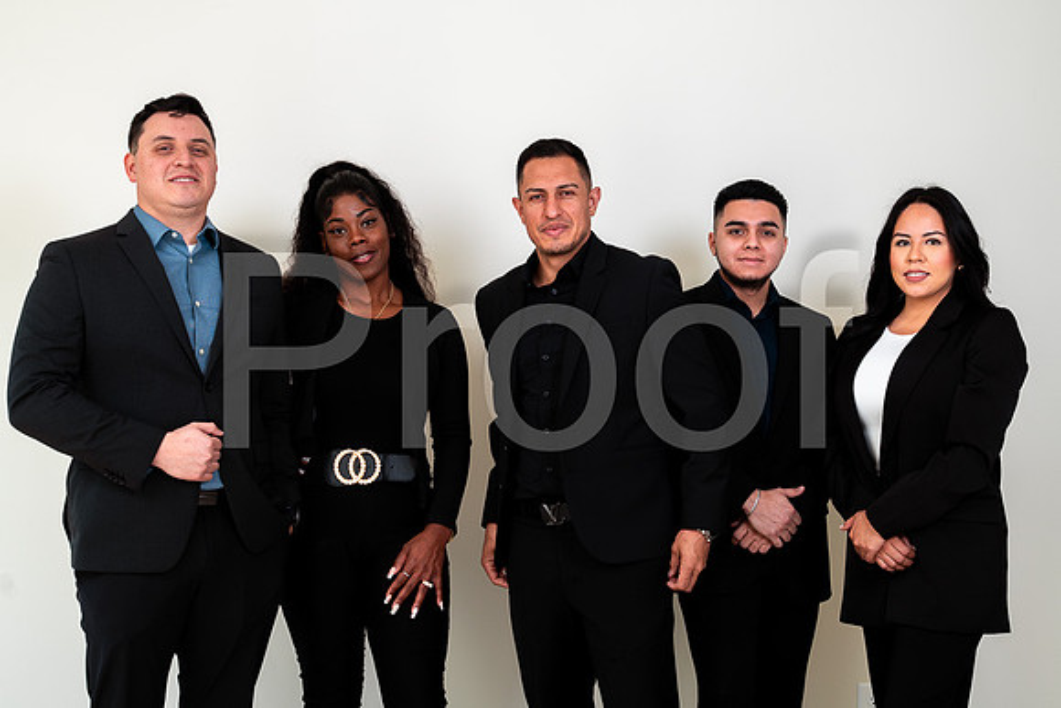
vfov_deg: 26.0
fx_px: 1533
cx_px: 530
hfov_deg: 38.2
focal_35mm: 52
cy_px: 354
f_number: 5.6
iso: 200
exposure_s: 1/160
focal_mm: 52
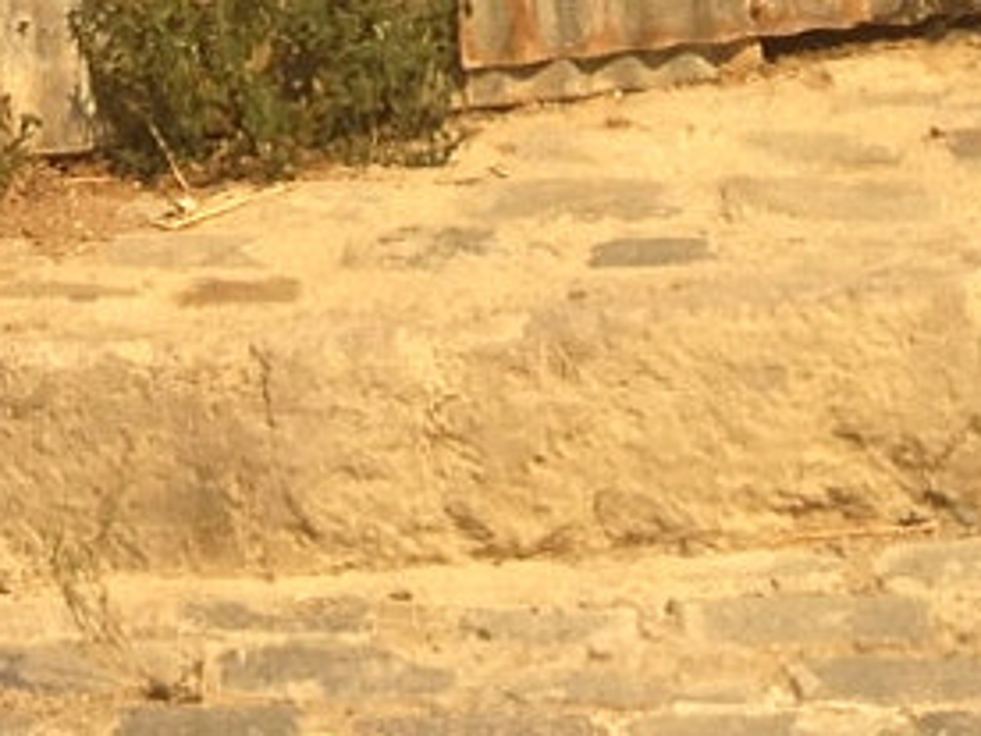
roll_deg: +0.6
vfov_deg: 7.0
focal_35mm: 191
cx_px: -675
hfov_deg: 9.9
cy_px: -1394
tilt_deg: +6.7
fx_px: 5413
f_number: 2.4
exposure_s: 1/521
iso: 50
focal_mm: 4.12
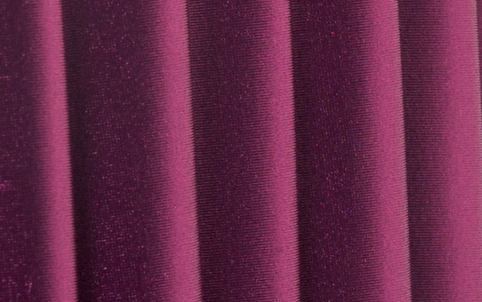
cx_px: 242
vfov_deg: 10.7
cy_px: 160
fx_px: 1616
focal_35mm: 123
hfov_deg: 17.0
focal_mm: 80
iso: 200
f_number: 11
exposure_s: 1/250
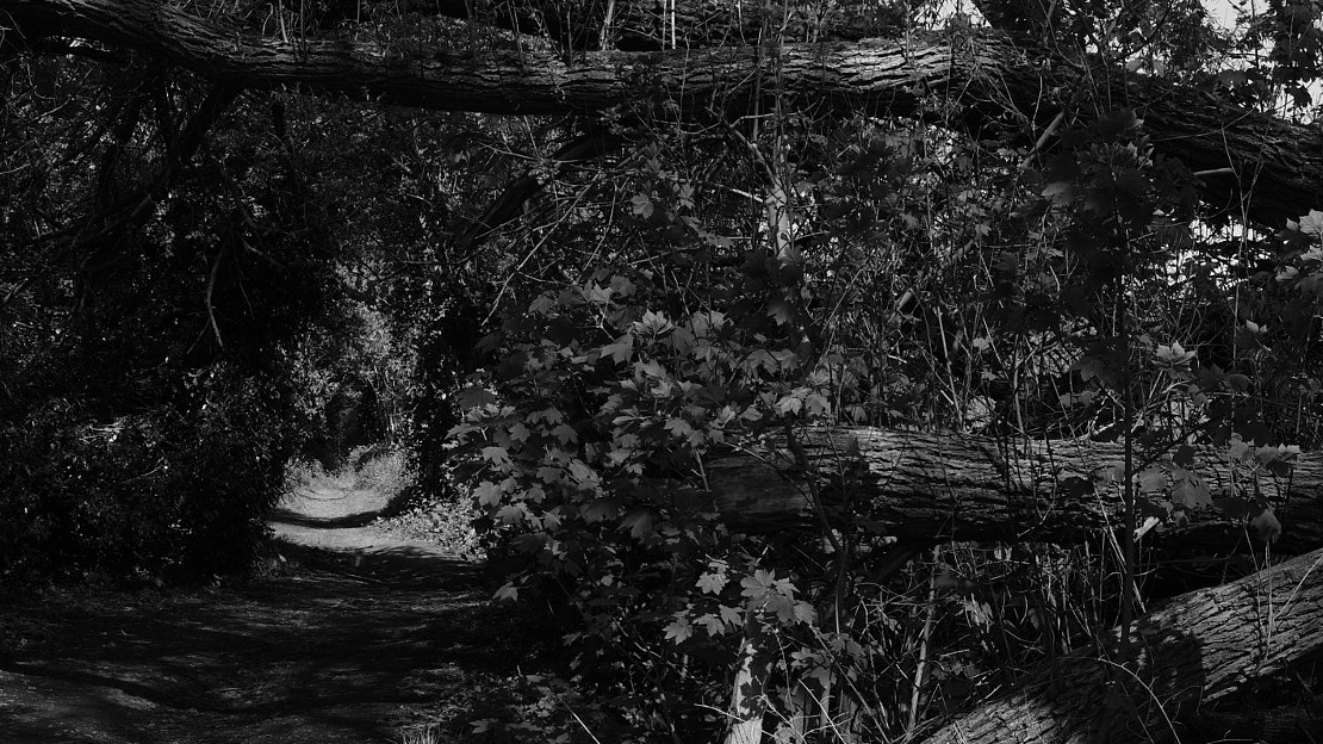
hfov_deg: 26.5
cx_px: 662
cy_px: 331
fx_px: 2806
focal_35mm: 80
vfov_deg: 15.1
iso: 200
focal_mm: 35
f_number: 11
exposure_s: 1/125
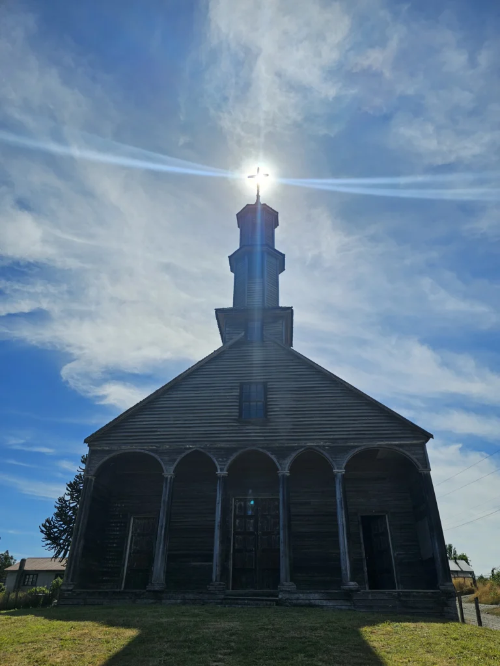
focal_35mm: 23
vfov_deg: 73.9
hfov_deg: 58.9
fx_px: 443
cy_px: 333
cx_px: 250
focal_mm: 6.3
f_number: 1.7
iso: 10
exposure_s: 1/2192
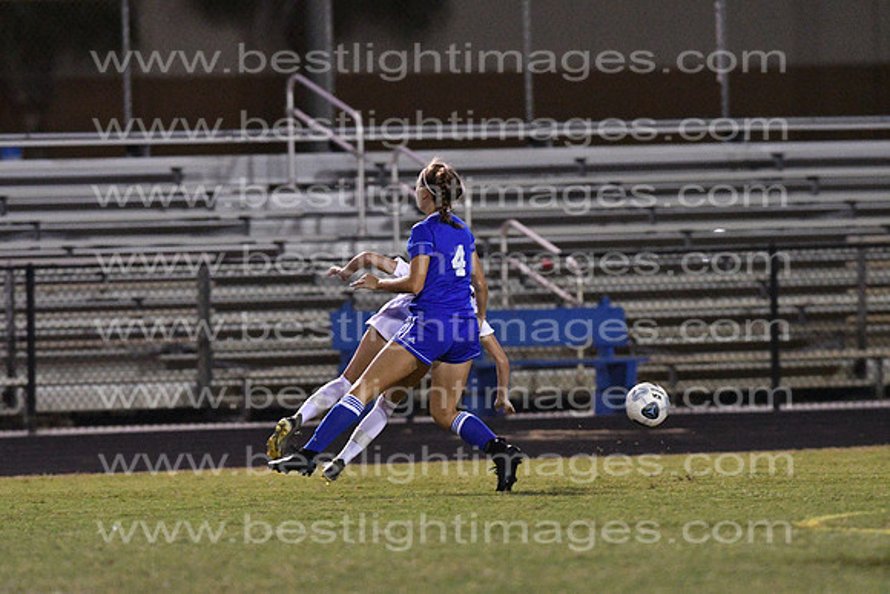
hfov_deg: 4.6
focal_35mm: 450
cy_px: 297
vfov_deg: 3.1
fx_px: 11127
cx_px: 445
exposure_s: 1/640
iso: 10000
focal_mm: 300
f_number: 3.5
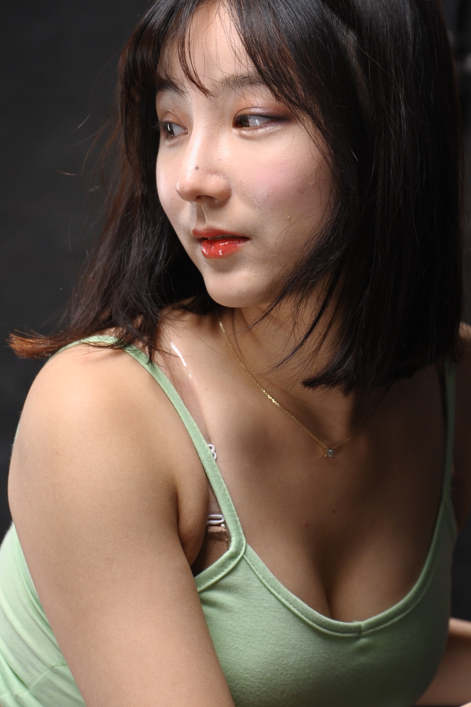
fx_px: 4513
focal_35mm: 230
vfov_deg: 9.0
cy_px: 333
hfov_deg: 6.0
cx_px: 241
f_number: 4
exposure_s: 1/160
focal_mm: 122
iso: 800
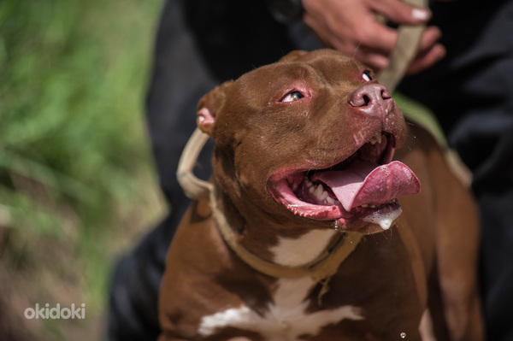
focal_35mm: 200
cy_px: 170
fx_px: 2848
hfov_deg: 10.3
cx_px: 256
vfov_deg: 6.9
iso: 2200
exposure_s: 1/8000
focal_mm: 200
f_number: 4
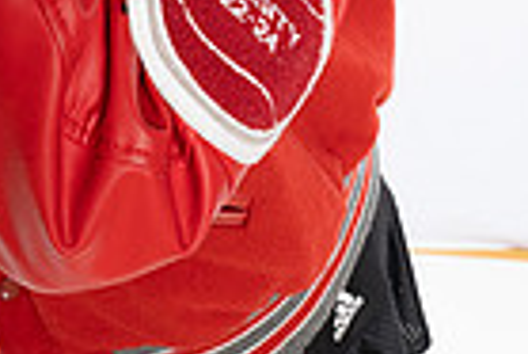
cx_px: 148
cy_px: -487
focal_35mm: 97
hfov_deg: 20.9
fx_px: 1424
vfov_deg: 11.7
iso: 1250
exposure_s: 1/250
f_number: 11
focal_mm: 30
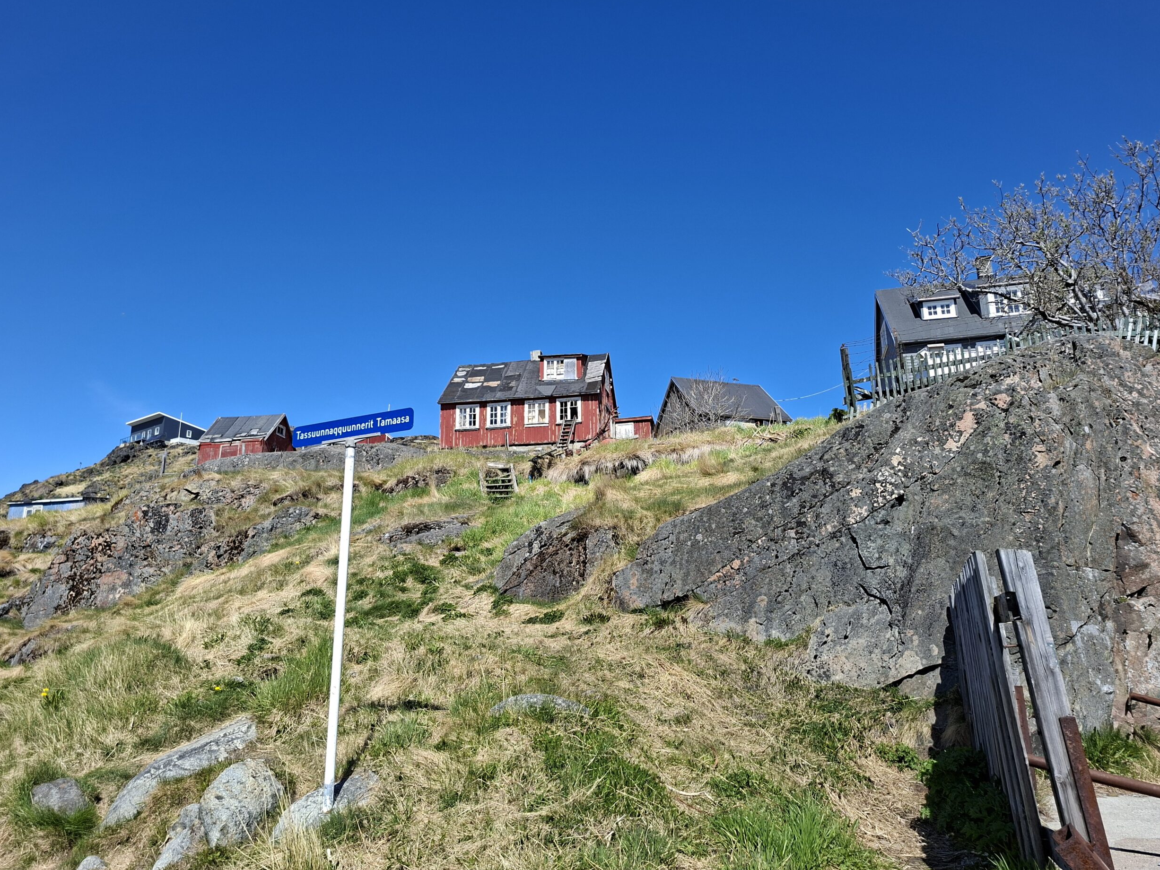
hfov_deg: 71.6
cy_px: 441
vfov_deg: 56.8
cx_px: 566
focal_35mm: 24
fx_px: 804
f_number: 1.8
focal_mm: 5.54
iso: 50
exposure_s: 1/1328
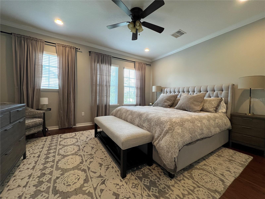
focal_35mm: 13
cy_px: 100
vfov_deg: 89.9
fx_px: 100
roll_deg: -1.1
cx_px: 132
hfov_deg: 106.2
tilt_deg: -1.6
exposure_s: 1/120
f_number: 1.8
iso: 250
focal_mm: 1.57
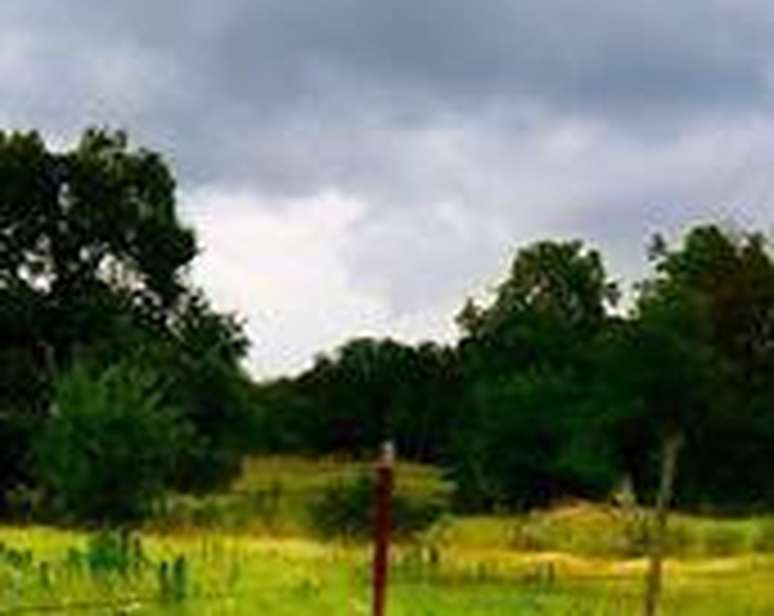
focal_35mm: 84
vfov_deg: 18.0
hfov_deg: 22.7
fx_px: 1921
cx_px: 464
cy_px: 513
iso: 200
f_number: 5.6
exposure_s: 1/250
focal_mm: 10
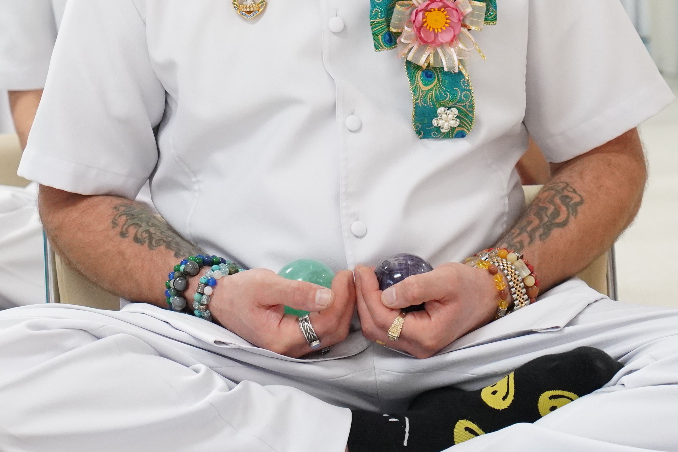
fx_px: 2939
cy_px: -14
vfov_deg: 8.7
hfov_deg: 13.2
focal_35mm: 156
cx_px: 363
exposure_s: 1/125
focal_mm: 47
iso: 2000
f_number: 4
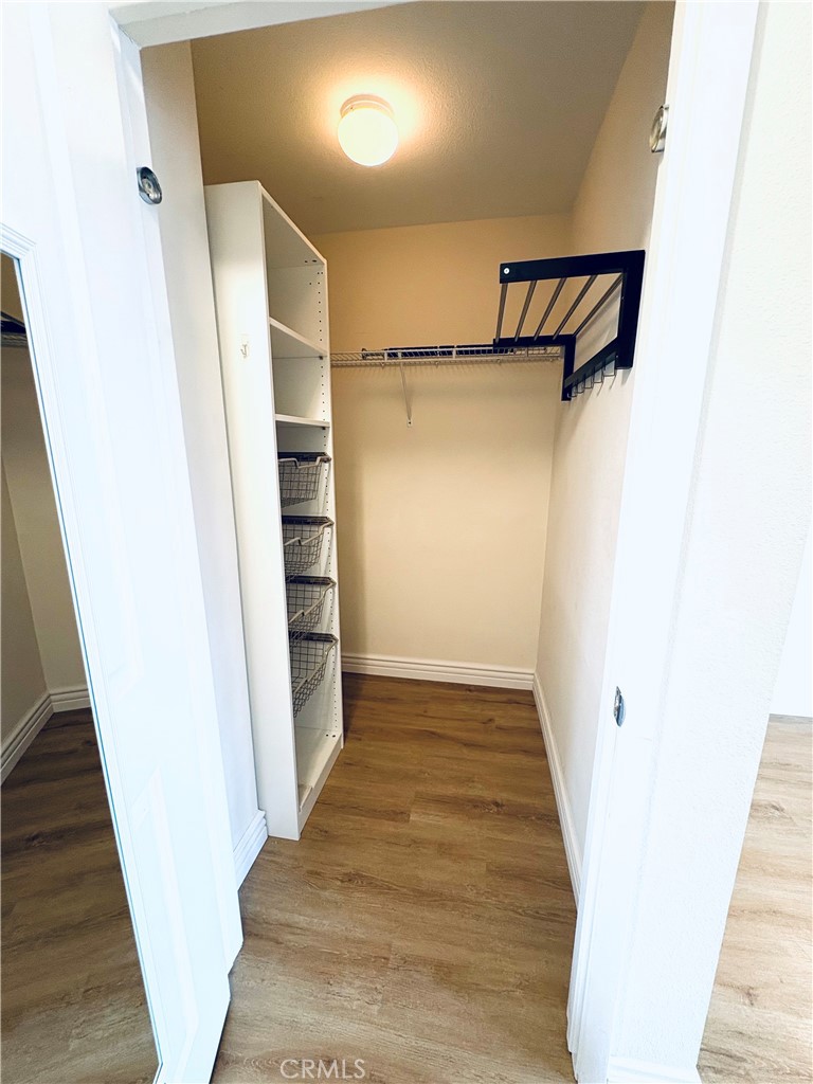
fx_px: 438
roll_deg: +0.3
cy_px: 542
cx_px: 406
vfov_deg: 102.1
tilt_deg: -11.8
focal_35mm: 14
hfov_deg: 85.7
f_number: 2.2
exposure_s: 1/60
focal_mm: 2.22
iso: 250
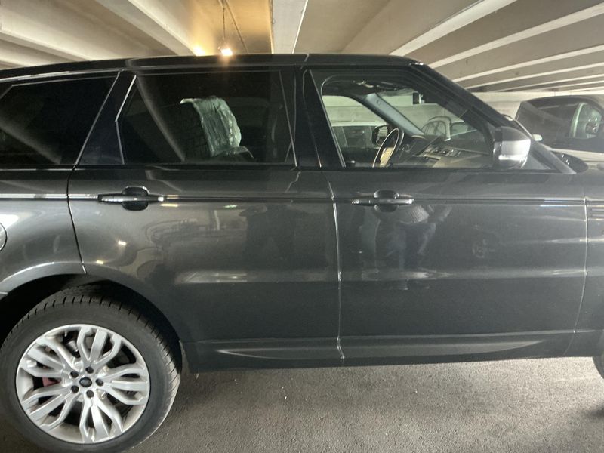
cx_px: 302
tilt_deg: -11.1
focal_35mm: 28
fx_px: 489
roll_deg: -0.1
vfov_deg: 49.7
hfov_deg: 63.4
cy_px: 226
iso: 400
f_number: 1.8
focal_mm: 3
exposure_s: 1/30
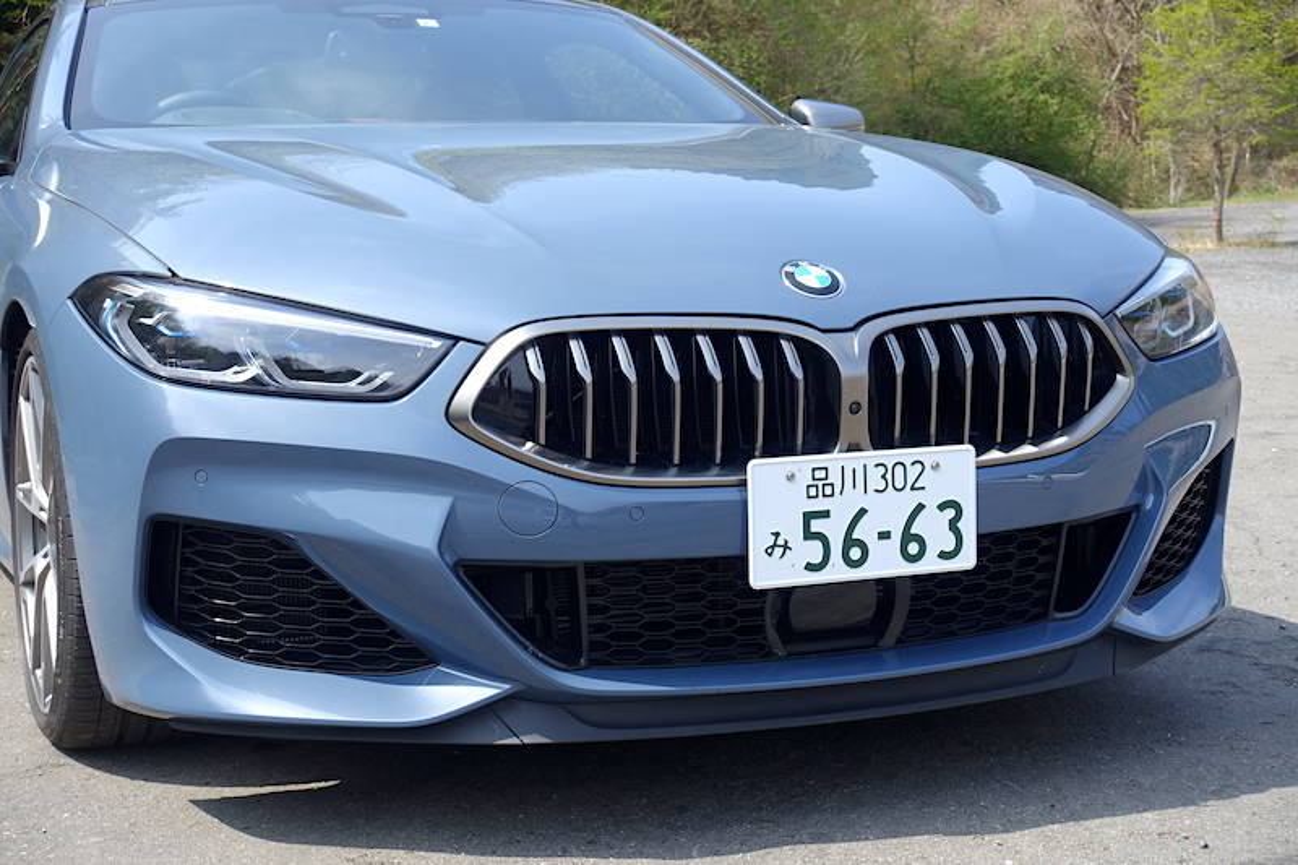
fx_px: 2307
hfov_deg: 31.4
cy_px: 432
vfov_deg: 21.2
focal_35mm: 64
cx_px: 649
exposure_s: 1/200
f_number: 5.6
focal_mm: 23.53
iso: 125
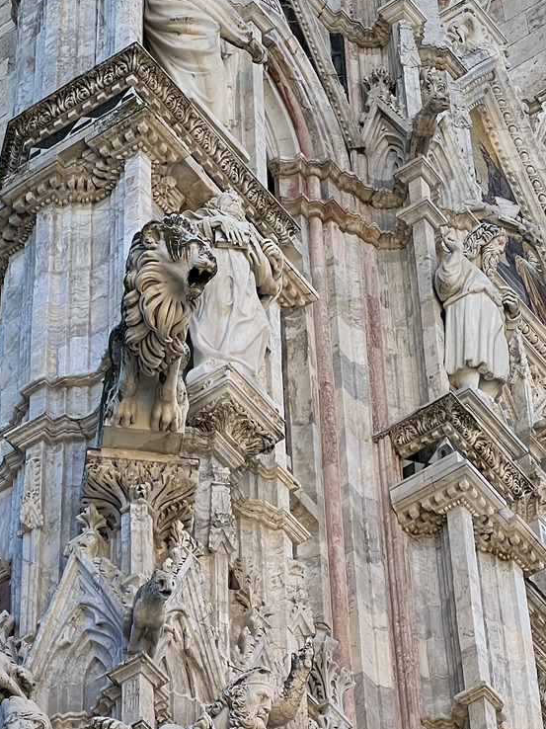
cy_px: 56
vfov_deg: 11.7
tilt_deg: +57.7
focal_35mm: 167
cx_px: 80
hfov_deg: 8.9
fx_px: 3514
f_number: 2.8
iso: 32
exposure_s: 1/274
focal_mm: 9
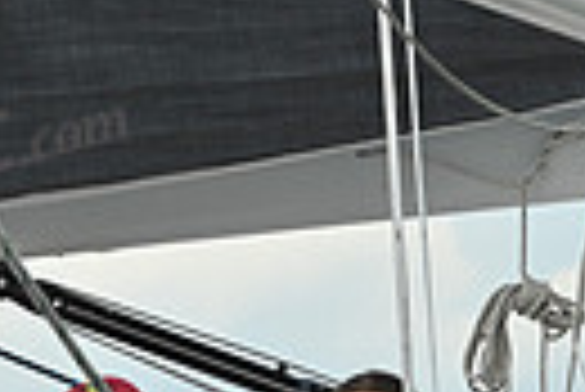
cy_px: 773
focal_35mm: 600
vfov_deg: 2.3
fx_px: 9761
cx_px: 364
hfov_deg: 3.4
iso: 320
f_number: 9
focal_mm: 135
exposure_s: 1/1250
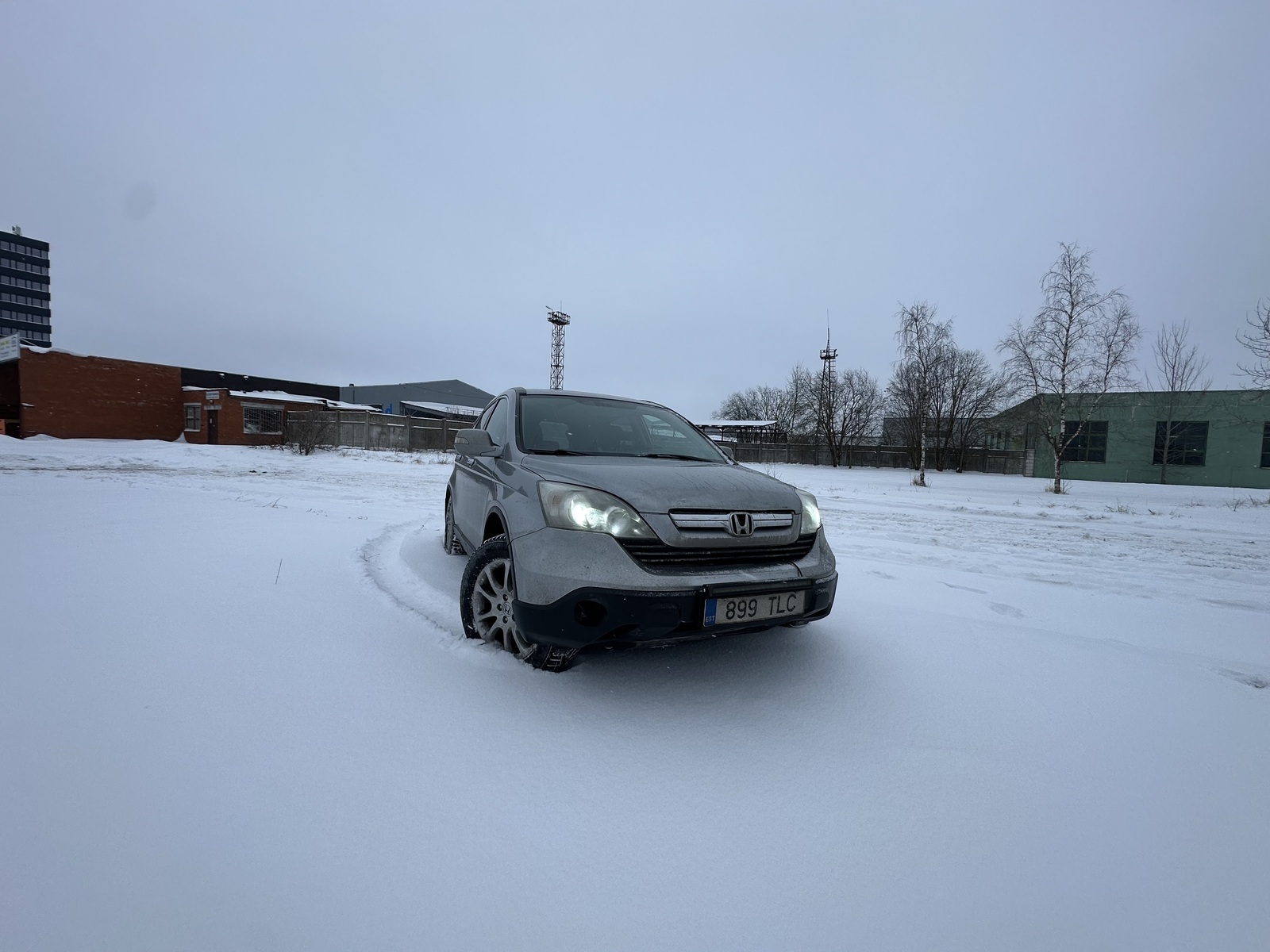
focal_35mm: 14
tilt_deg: -3.1
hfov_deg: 102.1
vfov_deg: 85.7
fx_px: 514
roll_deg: -2.2
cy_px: 476
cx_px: 635
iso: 40
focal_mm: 2.22
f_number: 2.2
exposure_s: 1/590
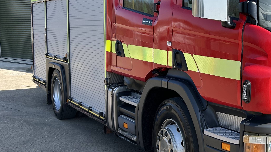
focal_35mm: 55
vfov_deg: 21.8
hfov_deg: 35.5
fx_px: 395
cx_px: 248
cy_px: 52
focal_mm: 5.7
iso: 50
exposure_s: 1/1553
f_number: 1.5
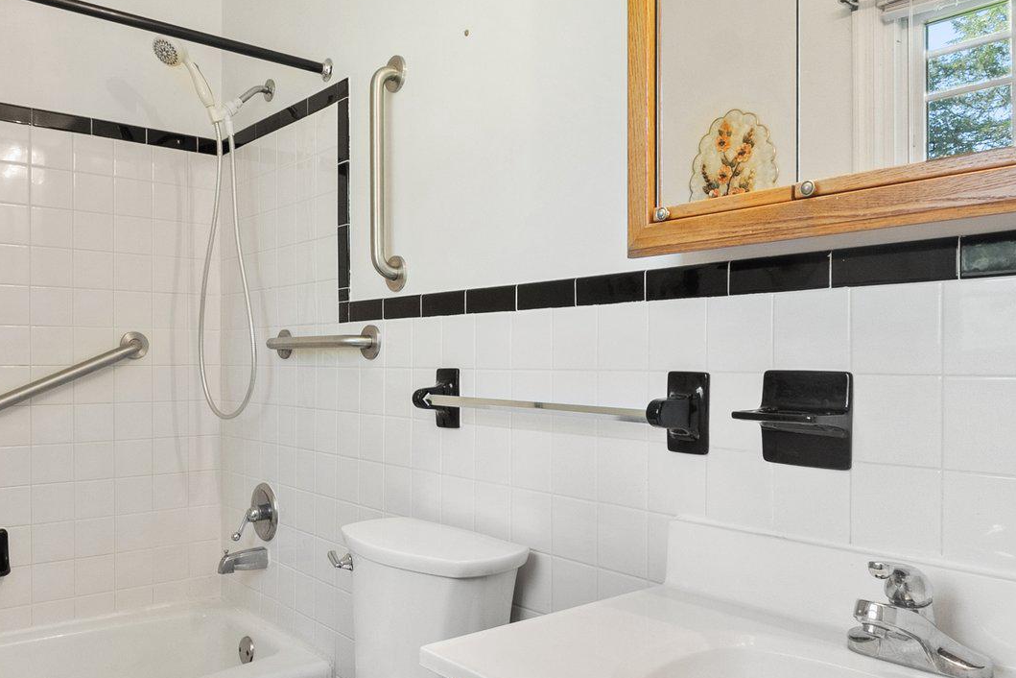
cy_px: 380
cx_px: 481
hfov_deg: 63.6
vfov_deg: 44.9
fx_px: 818
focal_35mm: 29
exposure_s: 1/13
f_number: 8
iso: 800
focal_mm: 10
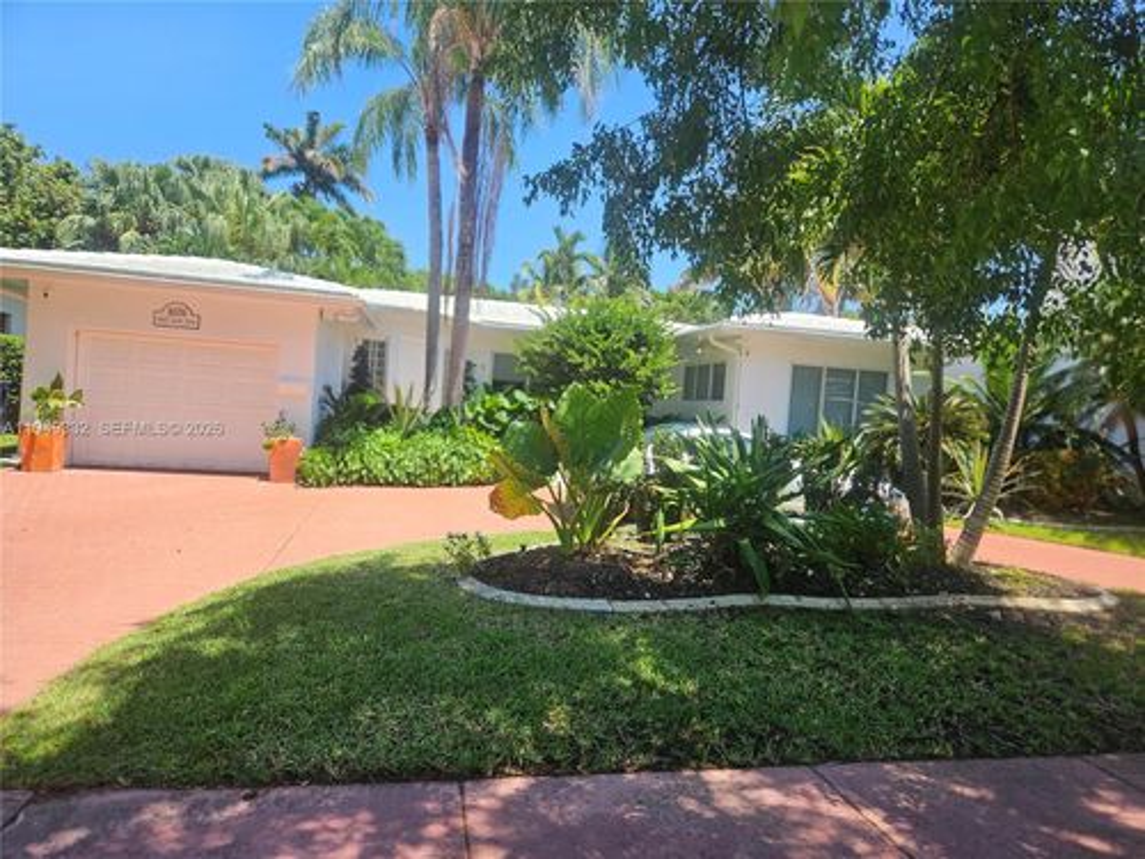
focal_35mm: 23
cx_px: 572
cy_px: 430
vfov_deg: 58.9
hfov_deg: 73.9
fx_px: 761
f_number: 1.8
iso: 25
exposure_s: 1/859
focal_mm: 5.4
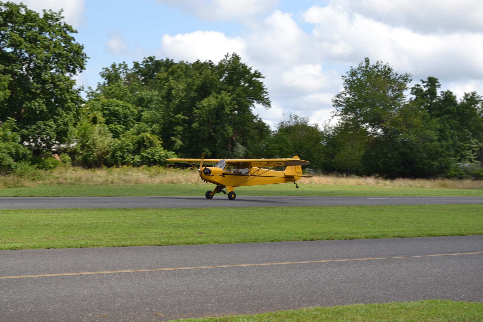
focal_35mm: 82
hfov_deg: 24.6
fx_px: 1107
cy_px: 161
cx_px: 242
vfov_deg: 16.6
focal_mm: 55
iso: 100
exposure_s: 1/250
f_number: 8
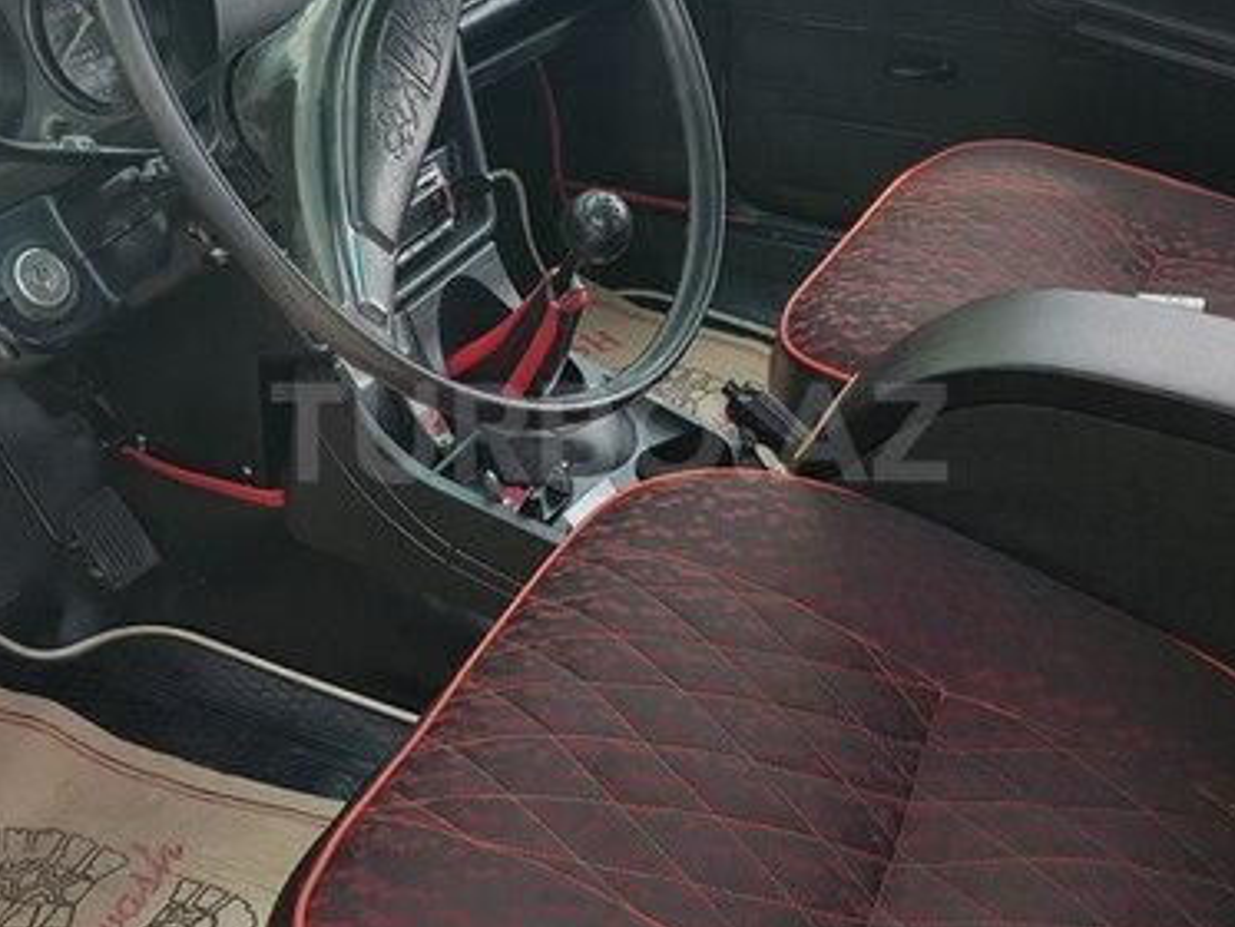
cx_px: 609
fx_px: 1642
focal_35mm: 46
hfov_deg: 41.2
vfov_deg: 31.5
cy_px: 432
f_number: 1.7
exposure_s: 1/424
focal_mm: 4.2
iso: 40
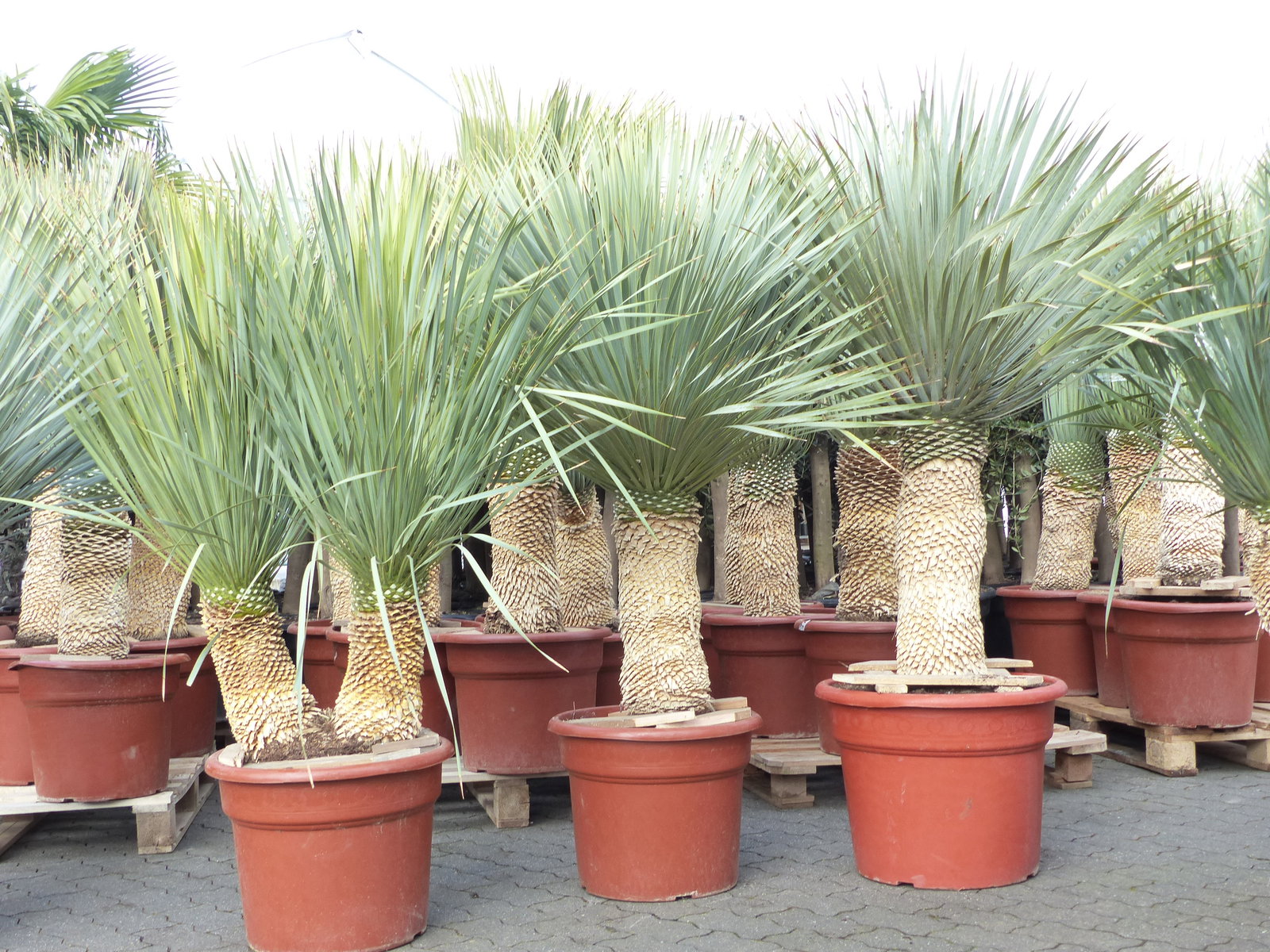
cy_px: 476
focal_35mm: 42
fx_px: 1541
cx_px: 635
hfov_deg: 44.8
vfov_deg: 34.3
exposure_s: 1/125
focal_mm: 7.6
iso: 160
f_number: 3.5
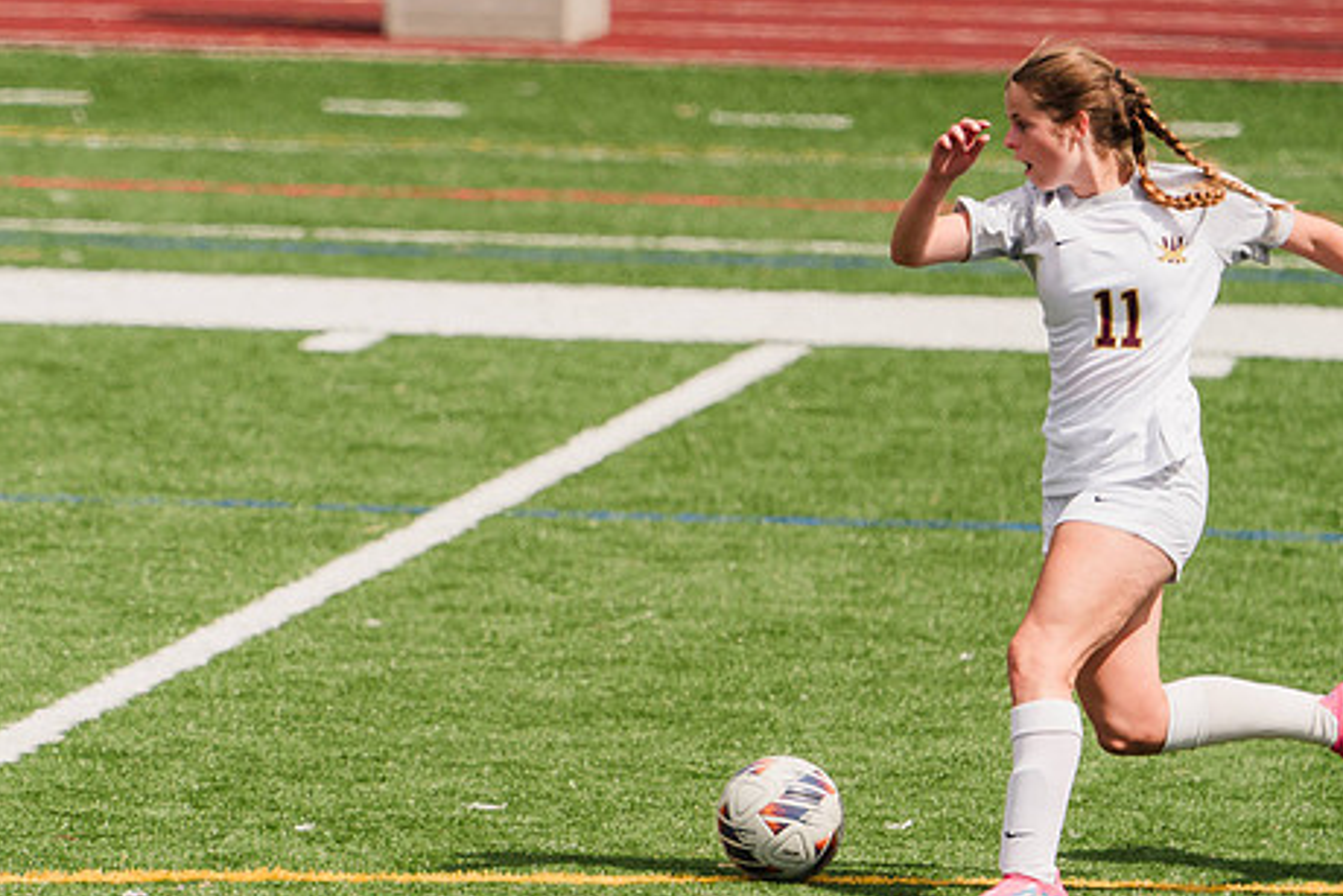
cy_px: 458
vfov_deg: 1.4
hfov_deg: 2.1
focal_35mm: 965
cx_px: 525
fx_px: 36009
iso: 200
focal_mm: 559
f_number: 6.3
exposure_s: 1/1600
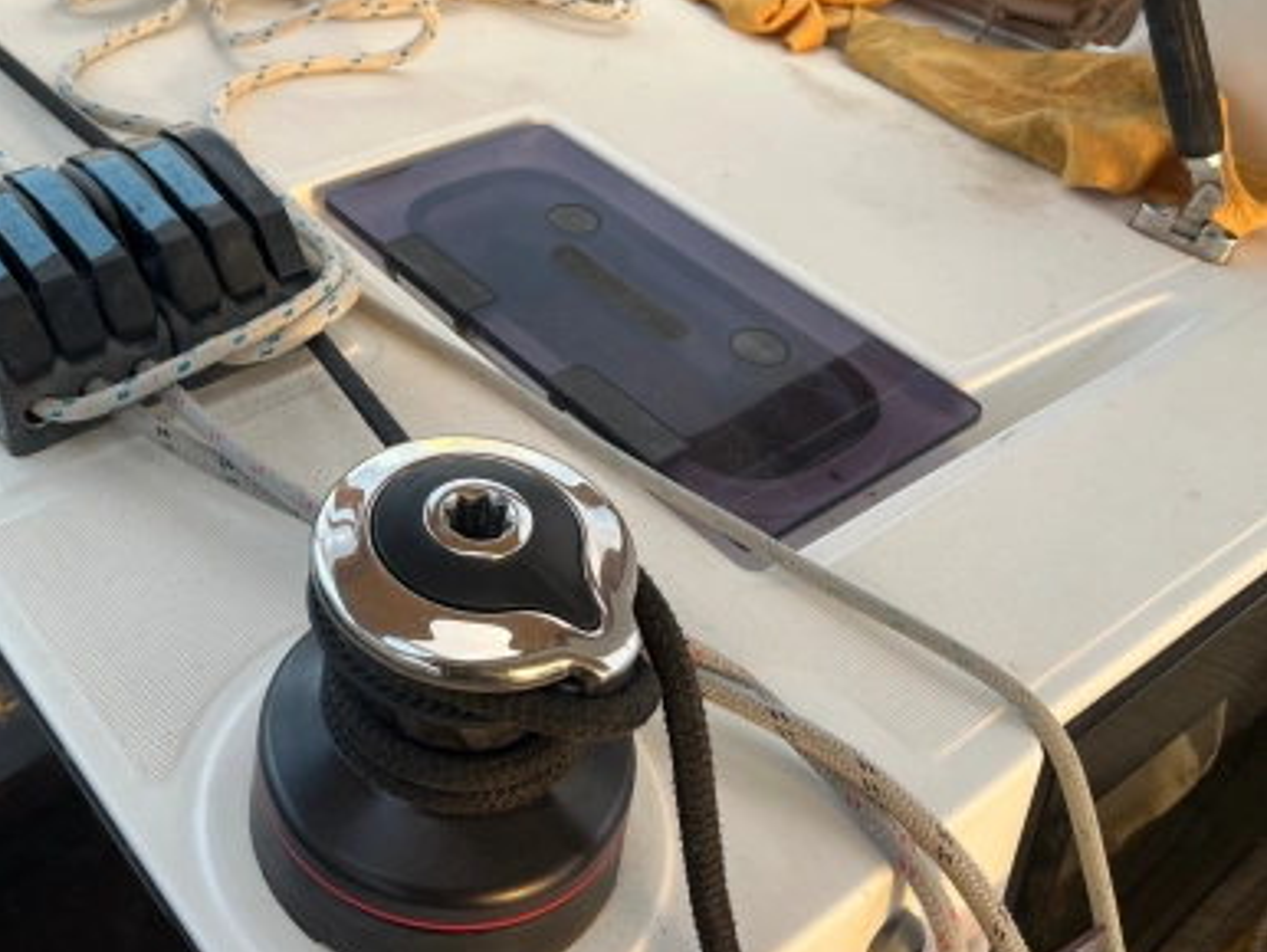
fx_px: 1355
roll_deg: -2.1
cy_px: 409
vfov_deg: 38.6
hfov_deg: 48.8
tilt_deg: -41.7
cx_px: 371
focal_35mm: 37
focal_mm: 5.1
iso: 100
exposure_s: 1/121
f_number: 1.6
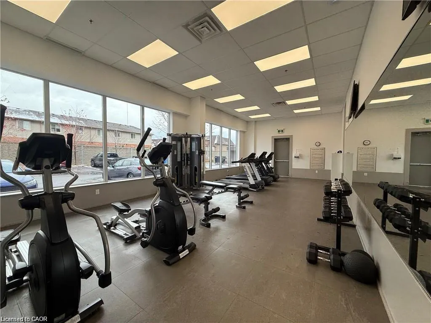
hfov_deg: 102.1
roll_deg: -1.1
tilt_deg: -1.6
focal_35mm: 14
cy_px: 162
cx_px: 216
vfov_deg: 85.7
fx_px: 174
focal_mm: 2.22
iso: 64
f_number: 2.2
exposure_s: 1/142
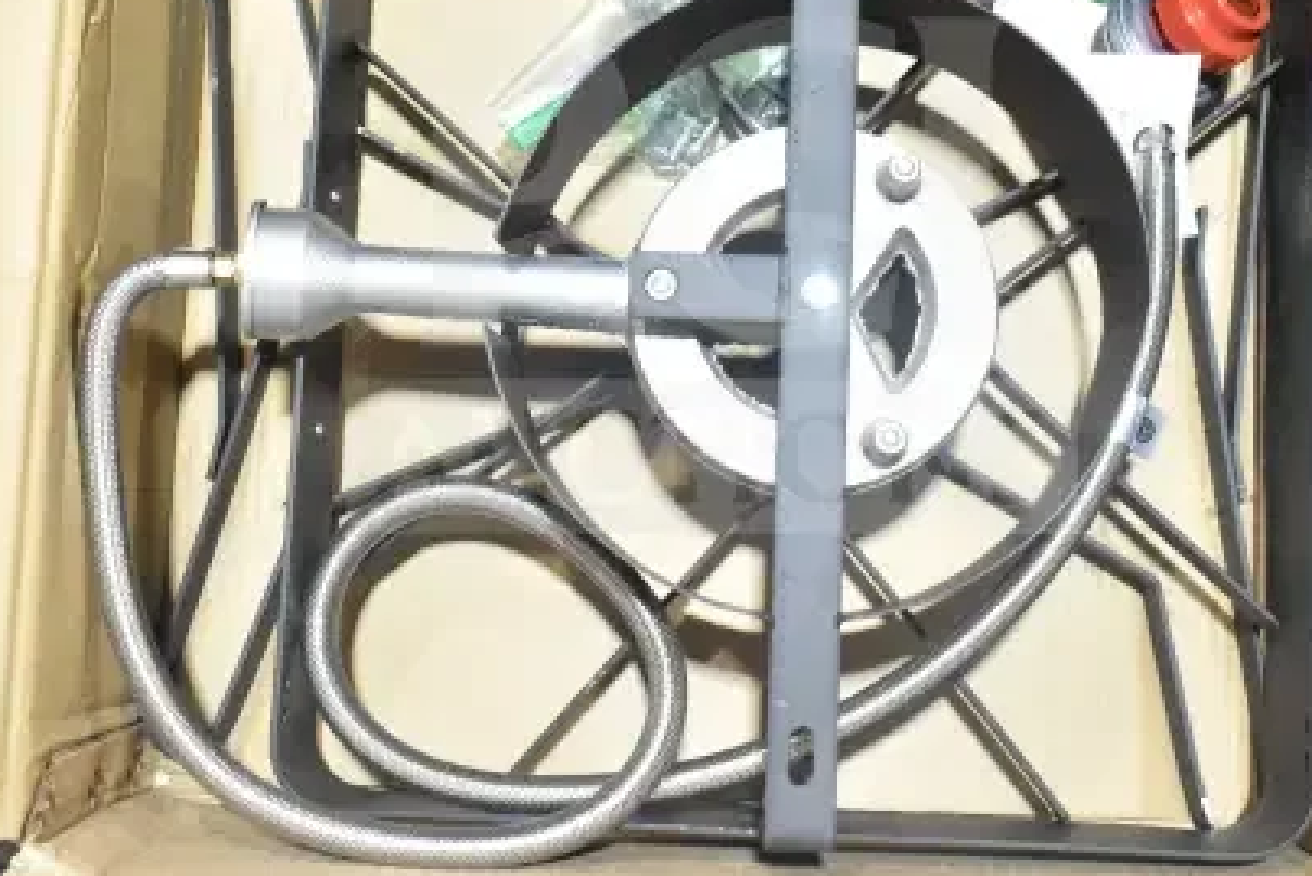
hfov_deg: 35.2
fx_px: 2069
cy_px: 275
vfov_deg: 23.8
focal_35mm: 57
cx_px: 710
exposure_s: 1/80
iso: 1600
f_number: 4.5
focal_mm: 25
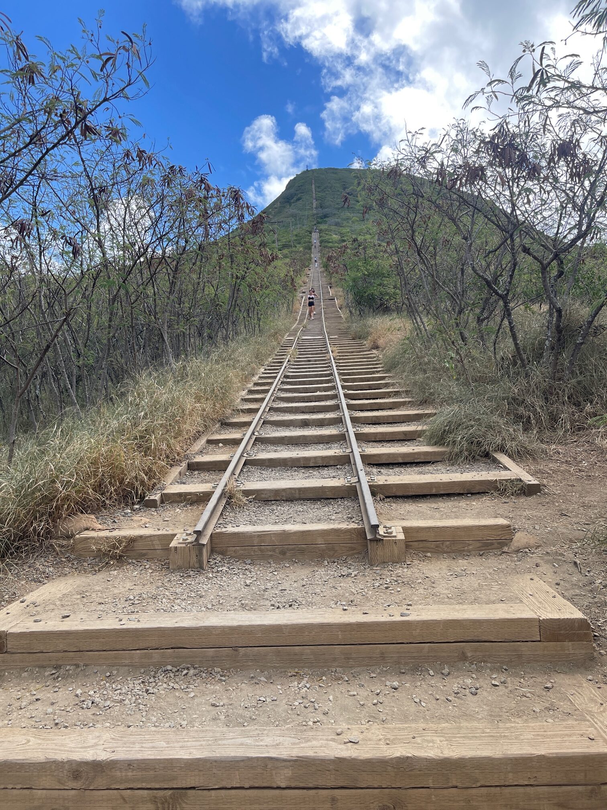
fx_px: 608
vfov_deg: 67.3
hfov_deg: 53.1
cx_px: 304
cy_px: 405
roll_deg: +1.6
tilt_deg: +2.3
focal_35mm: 26
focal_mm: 5.1
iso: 32
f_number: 1.6
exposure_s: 1/1420
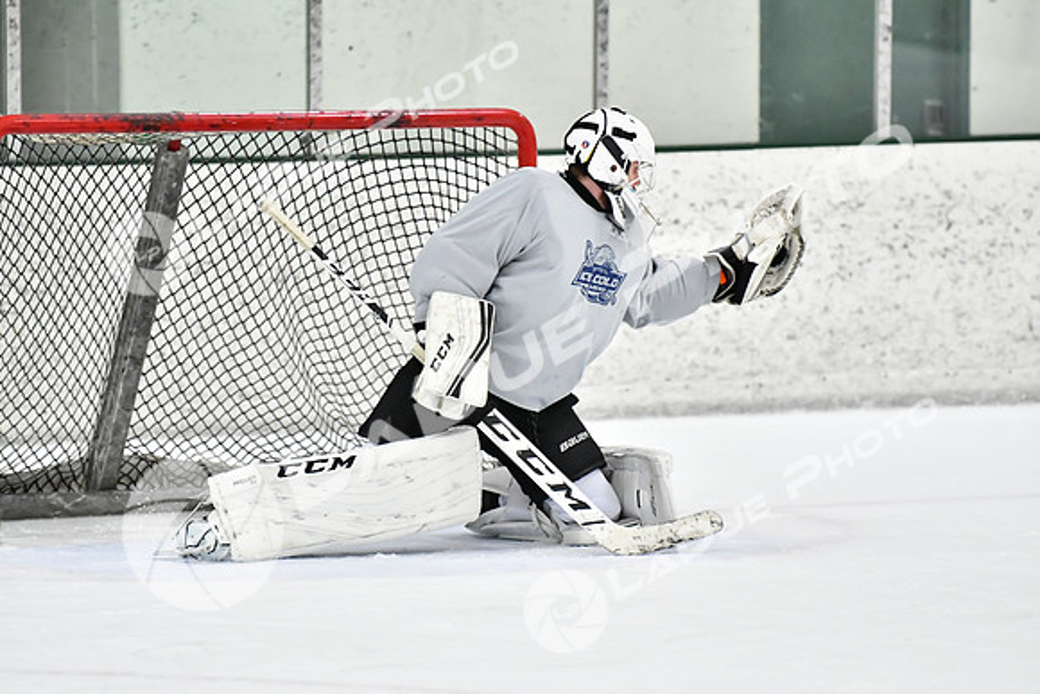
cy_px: 347
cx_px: 520
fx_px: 8235
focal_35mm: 285
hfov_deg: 7.2
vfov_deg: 4.8
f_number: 2.8
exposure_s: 1/1250
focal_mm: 190
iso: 5000
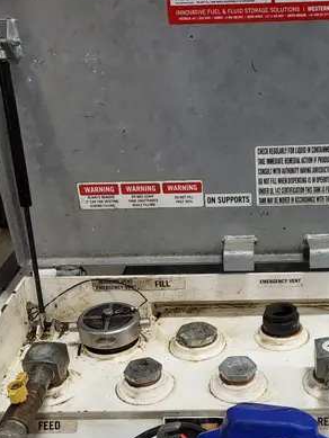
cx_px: 249
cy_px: 306
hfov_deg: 29.2
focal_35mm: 49
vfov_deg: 38.3
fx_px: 621
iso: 250
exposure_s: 1/40
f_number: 1.8
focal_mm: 5.4
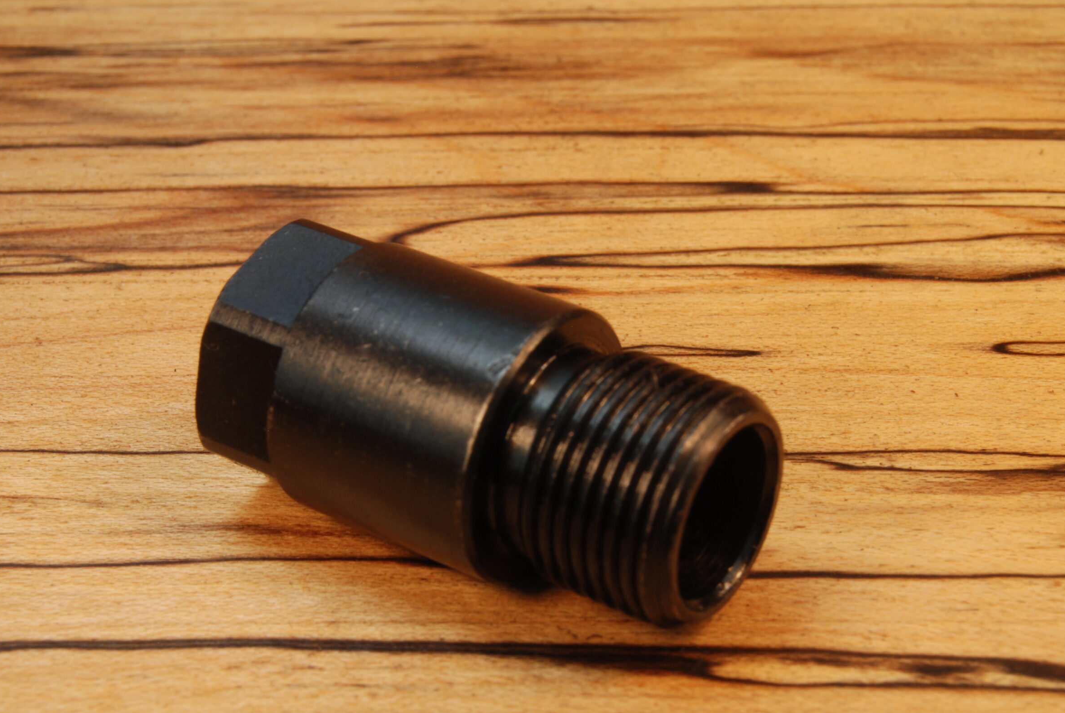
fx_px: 2652
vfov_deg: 15.3
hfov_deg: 22.7
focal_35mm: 90
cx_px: 537
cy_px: 382
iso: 200
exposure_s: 1/15
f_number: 20
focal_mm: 55
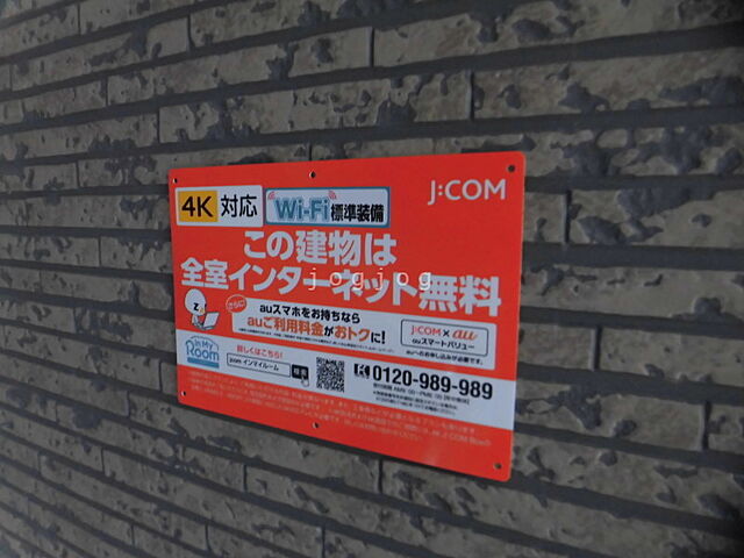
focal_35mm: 24
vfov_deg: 56.8
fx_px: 516
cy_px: 279
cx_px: 372
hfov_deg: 71.6
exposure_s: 1/40
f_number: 3.1
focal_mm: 4.3
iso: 250
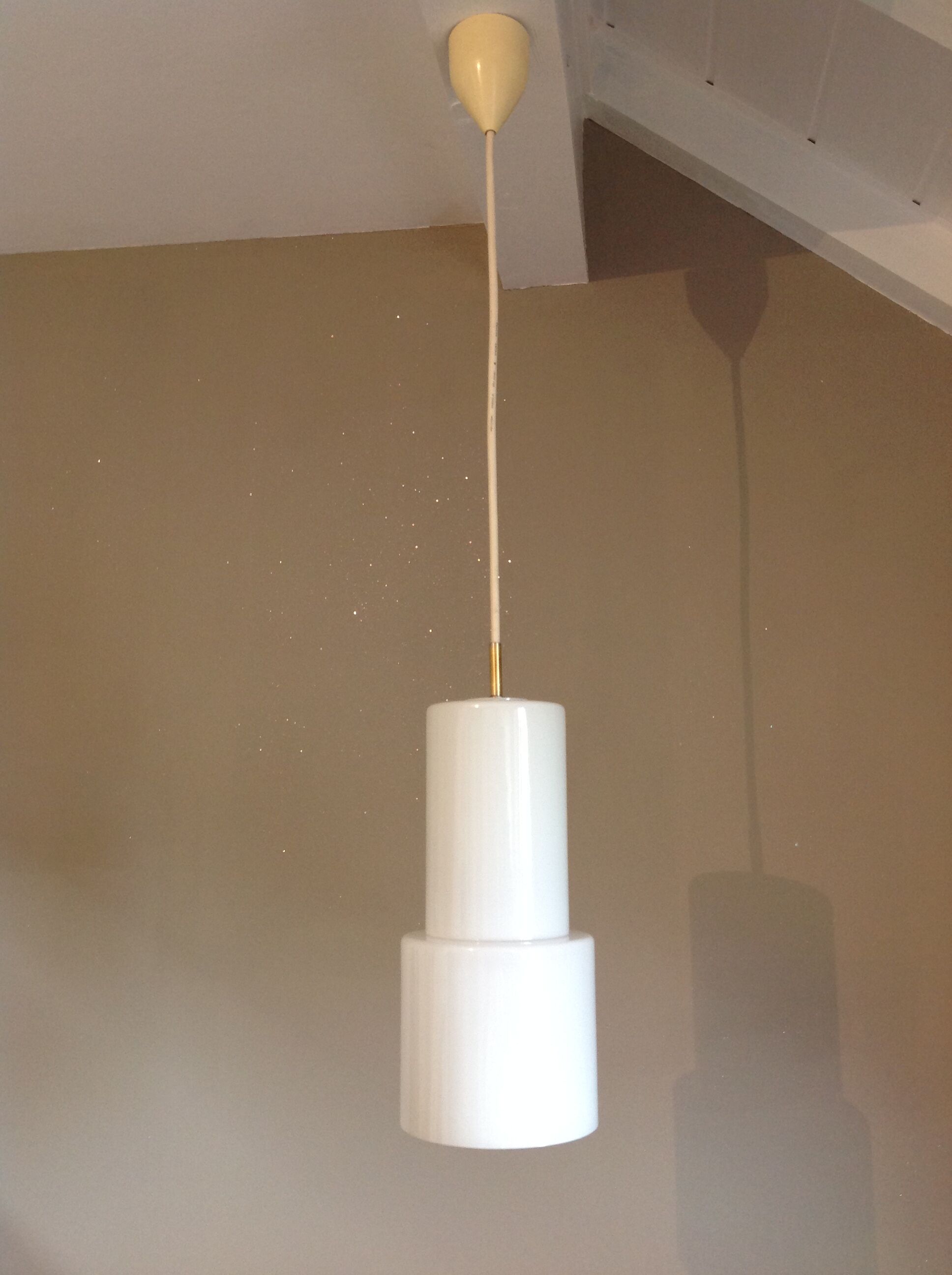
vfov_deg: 52.7
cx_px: 476
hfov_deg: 40.6
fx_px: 1287
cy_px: 638
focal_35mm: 35
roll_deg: +2.2
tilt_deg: +8.0
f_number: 2.4
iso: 100
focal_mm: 4.28
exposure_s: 1/15
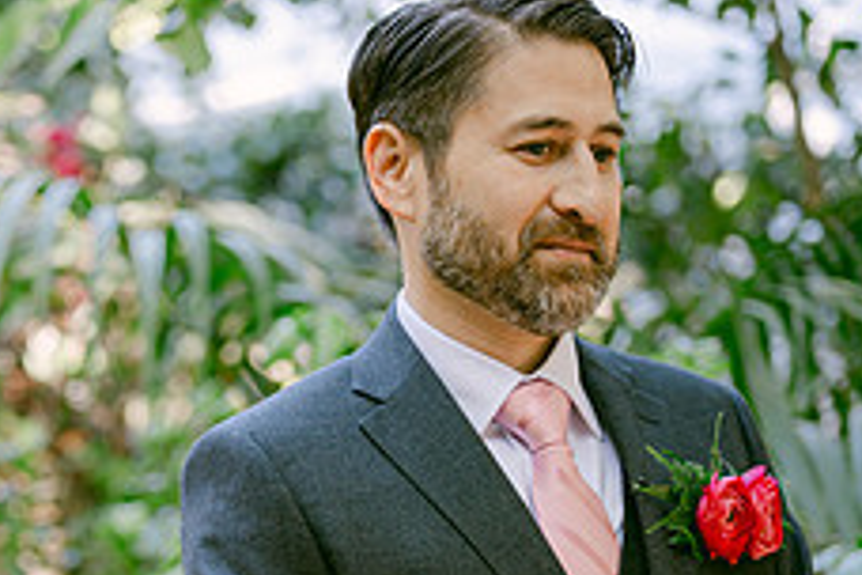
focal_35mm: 127
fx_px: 3041
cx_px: 72
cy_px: 598
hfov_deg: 15.9
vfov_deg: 10.7
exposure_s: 1/125
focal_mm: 50
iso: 200
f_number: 1.8
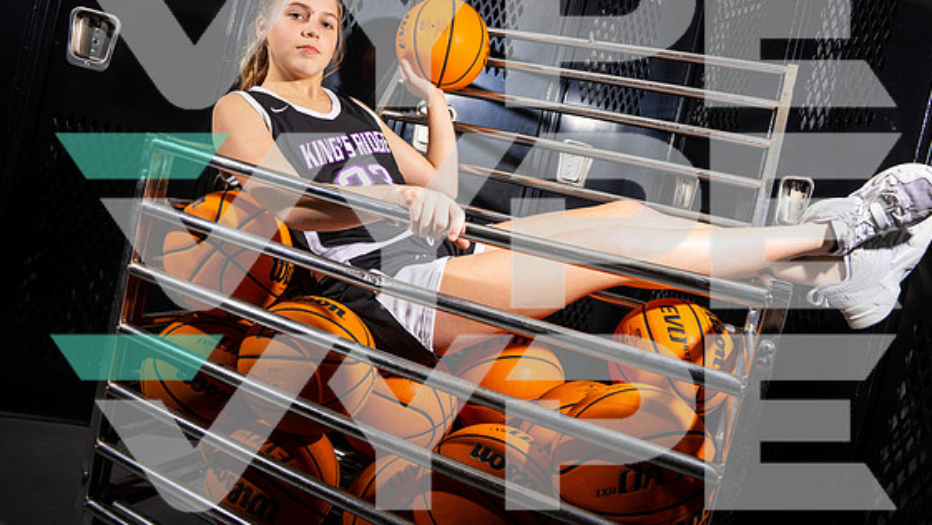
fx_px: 643
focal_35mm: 26
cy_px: 222
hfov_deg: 71.9
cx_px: 478
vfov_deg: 44.3
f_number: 8
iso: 100
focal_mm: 24
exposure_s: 1/125
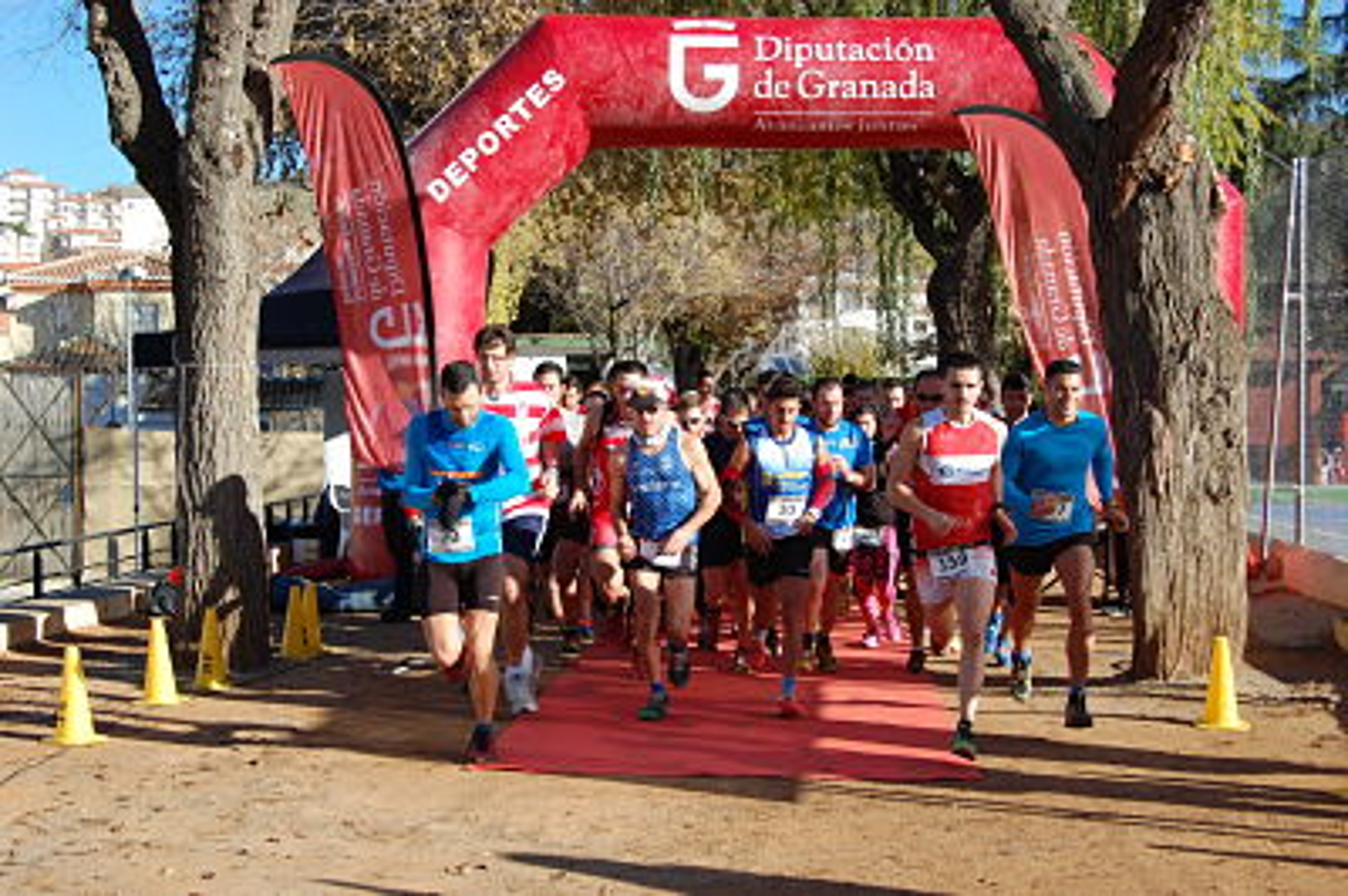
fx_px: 1964
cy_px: 448
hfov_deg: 37.9
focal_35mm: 52
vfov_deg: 25.7
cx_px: 674
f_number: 8
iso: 200
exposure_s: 1/250
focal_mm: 35
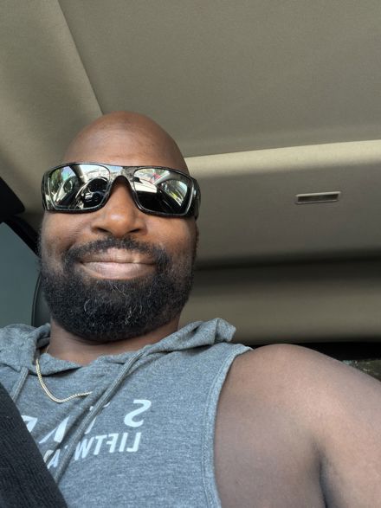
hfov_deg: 46.8
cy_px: 254
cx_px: 190
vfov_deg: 60.0
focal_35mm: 30
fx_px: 440
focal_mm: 2.71
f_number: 1.9
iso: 125
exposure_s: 1/60
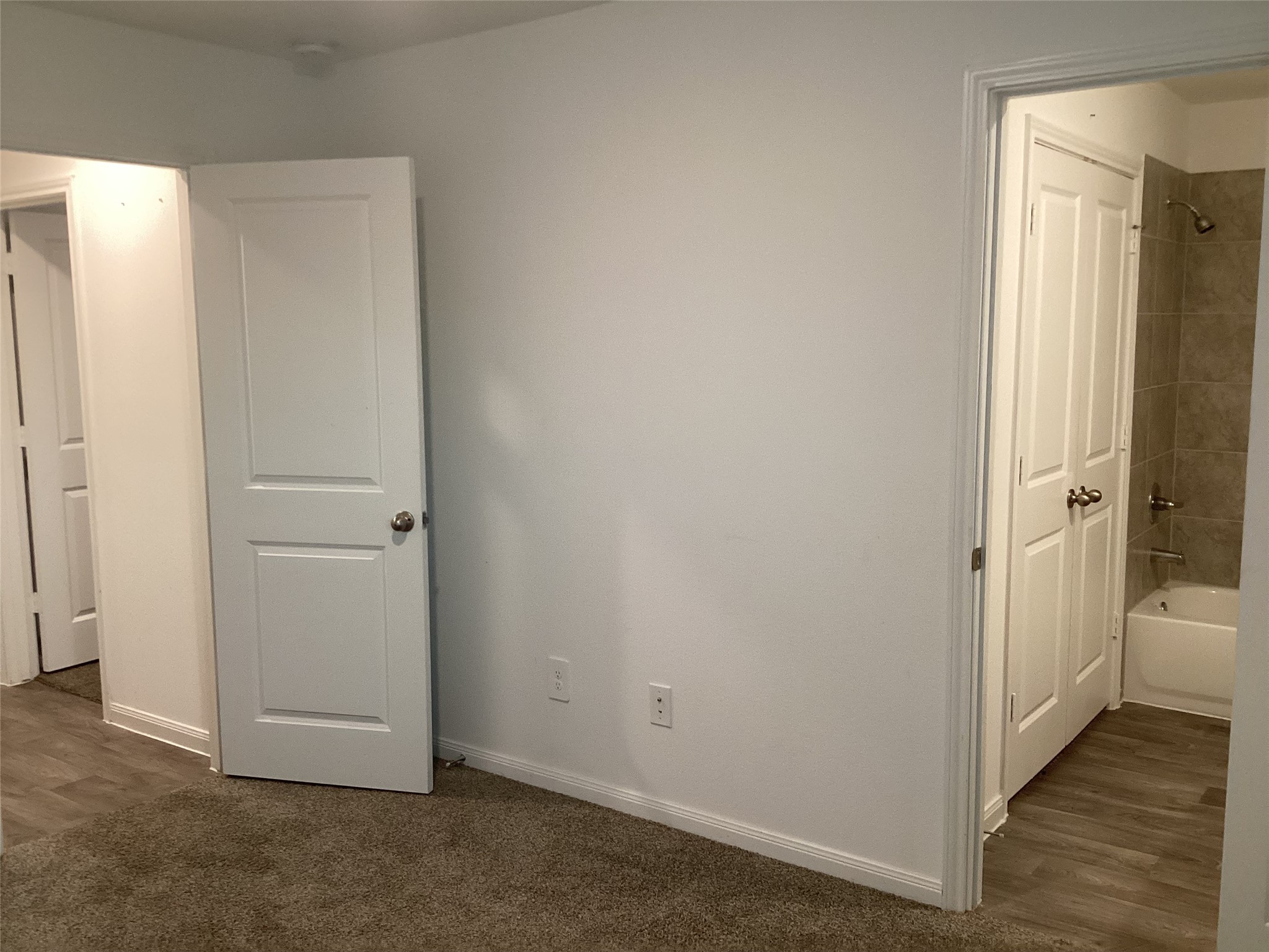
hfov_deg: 58.4
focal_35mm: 31
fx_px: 1136
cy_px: 476
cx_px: 634
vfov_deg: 45.4
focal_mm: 3.3
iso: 200
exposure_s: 1/60
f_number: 2.4
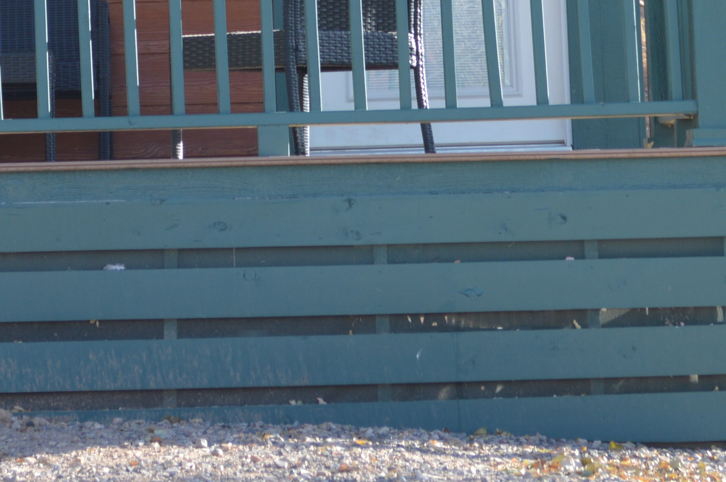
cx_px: 231
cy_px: -237
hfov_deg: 10.9
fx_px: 3808
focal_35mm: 189
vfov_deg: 7.1
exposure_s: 1/125
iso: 125
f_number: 5.6
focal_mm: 40
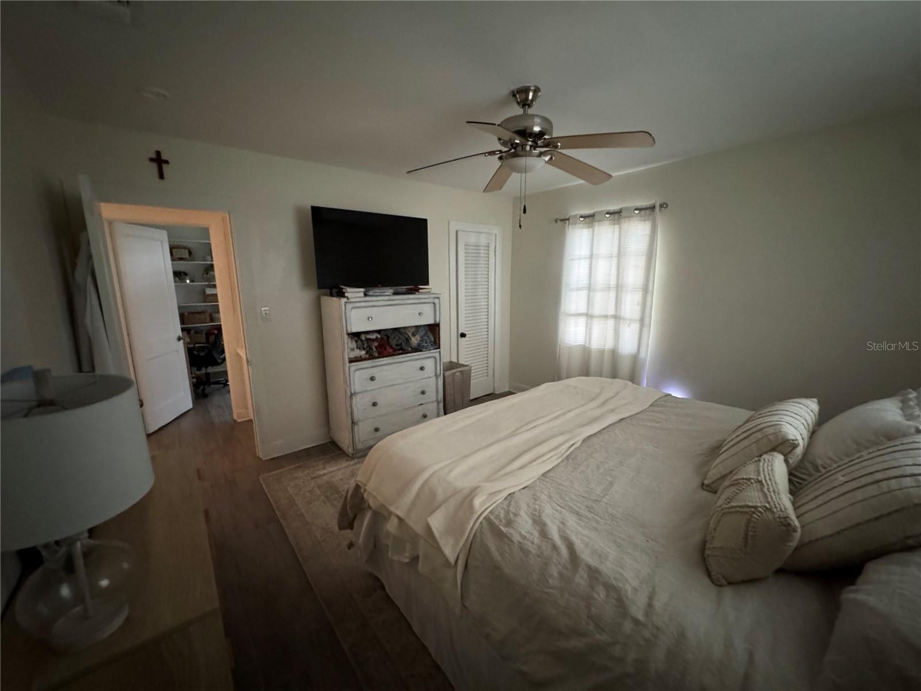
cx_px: 460
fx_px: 372
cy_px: 346
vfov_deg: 85.7
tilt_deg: -10.6
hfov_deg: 102.1
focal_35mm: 14
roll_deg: -0.5
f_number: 2.2
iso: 1250
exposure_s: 1/40
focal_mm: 2.22
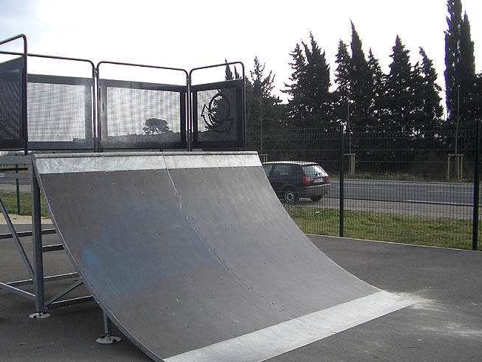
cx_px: 194
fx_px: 599
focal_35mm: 43
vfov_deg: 33.5
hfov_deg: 43.6
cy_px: 221
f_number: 2.6
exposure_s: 1/640
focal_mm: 5.8
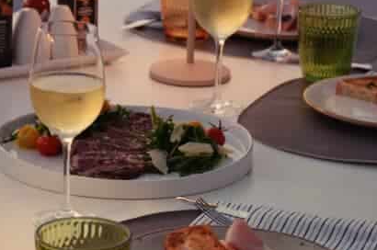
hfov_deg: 11.8
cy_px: 143
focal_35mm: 174
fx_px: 1819
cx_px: 174
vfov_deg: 7.9
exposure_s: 1/250
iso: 720
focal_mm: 62
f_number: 5.3
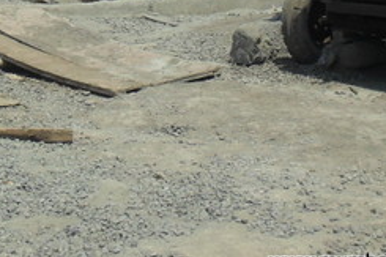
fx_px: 1136
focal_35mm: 106
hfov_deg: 18.9
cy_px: -165
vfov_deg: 12.1
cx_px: 22
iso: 100
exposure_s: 1/250
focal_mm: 5.7
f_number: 9.4
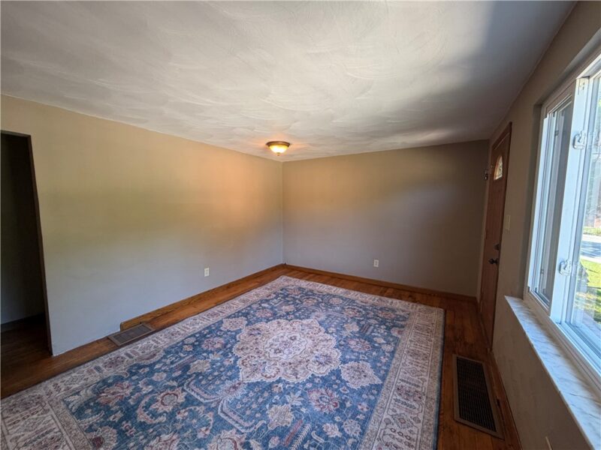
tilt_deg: -5.6
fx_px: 243
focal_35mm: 14
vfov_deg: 85.7
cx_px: 300
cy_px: 225
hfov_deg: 102.1
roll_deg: -0.1
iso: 200
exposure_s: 1/60
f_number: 2.2
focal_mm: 2.22
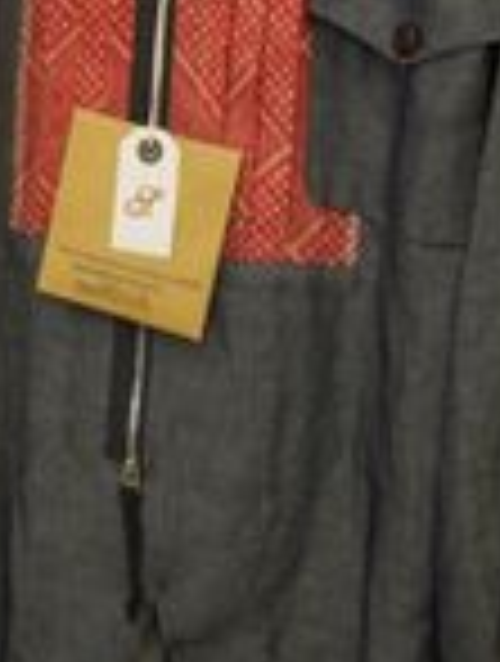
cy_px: 99
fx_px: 1457
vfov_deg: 25.0
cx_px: 36
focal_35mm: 76
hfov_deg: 19.1
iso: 800
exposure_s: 1/20
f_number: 2.5
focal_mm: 14
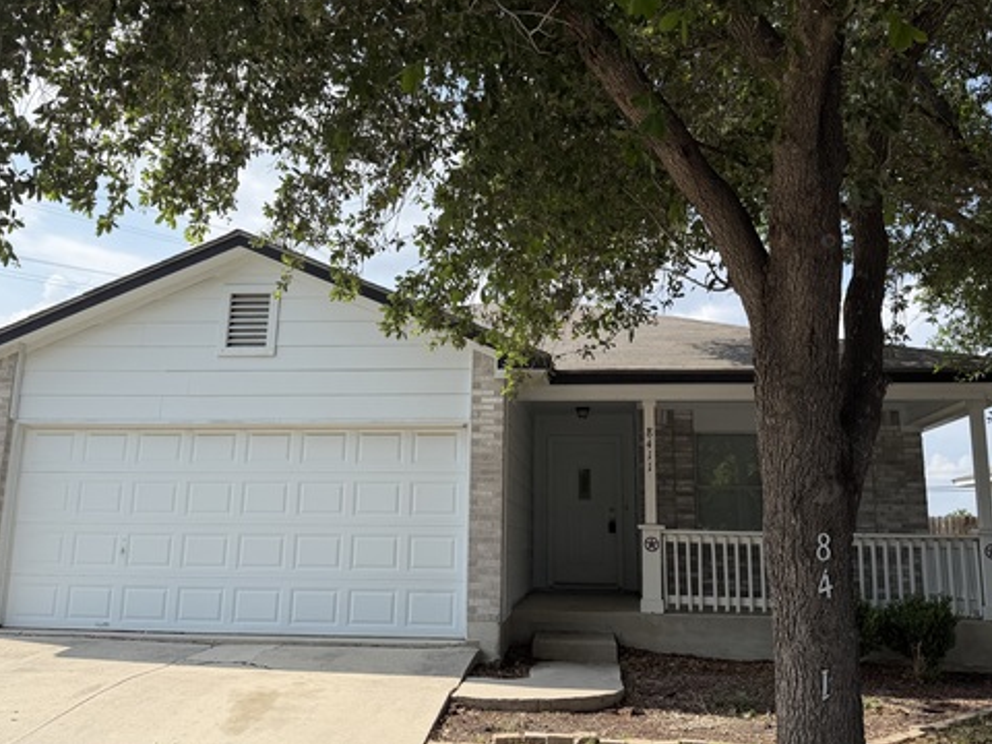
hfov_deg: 56.8
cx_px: 484
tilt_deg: +12.0
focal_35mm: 32
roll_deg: +0.0
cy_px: 345
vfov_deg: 44.1
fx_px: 917
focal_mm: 6.76
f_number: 1.78
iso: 100
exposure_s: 1/4405
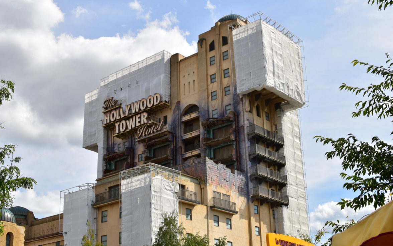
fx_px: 584
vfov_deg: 23.7
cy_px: 127
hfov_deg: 37.2
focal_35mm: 55
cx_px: 195
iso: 100
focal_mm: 35
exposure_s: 1/320
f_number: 9
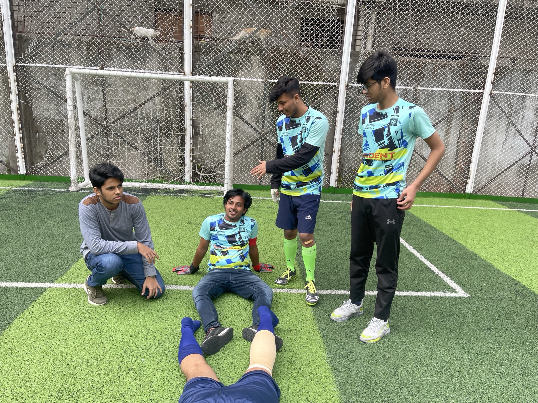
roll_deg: -3.4
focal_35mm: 25
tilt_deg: -14.4
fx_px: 389
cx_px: 269
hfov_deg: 69.4
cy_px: 202
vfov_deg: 54.9
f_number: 1.6
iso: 32
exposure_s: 1/203
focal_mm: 5.1
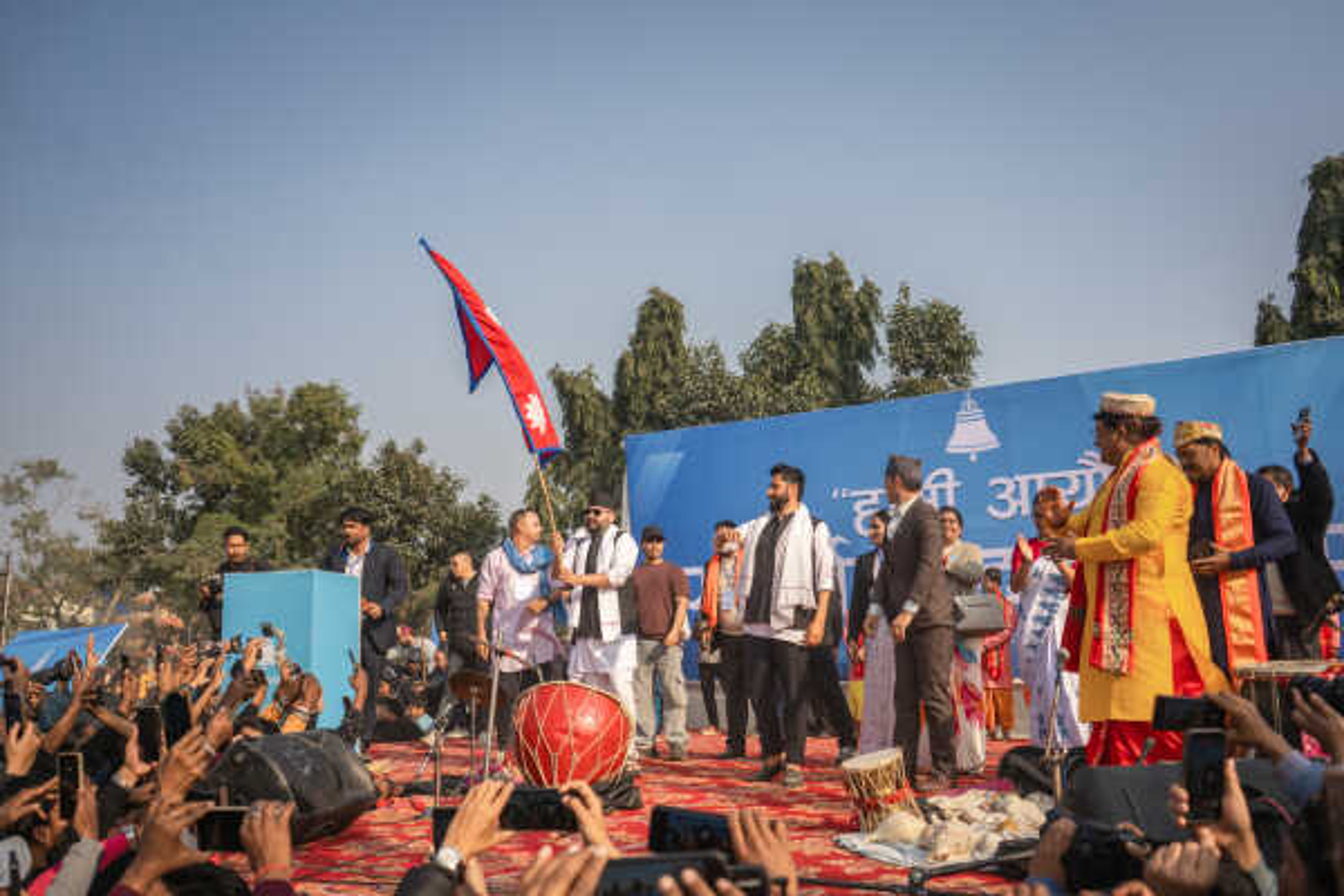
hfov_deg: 65.5
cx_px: 672
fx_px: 1045
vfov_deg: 46.4
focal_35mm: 28
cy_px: 448
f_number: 4.5
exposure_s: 1/640
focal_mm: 28
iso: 100
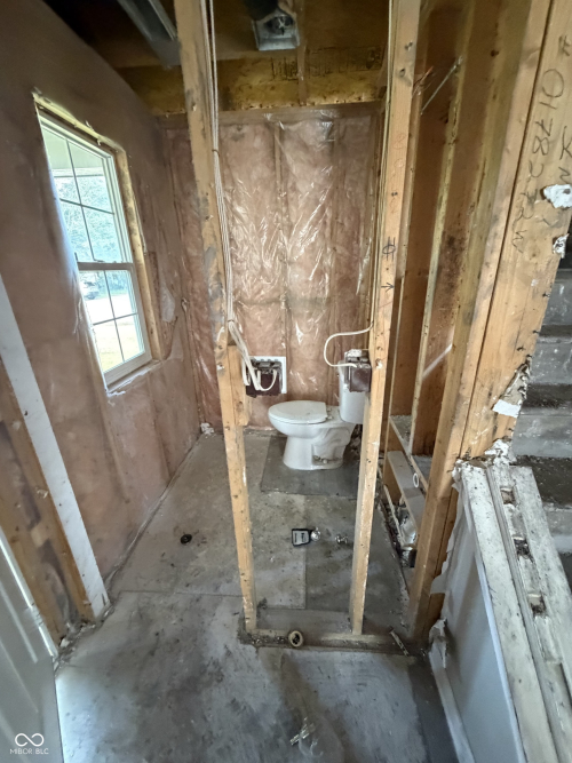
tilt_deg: -13.5
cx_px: 286
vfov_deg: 102.1
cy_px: 382
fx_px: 309
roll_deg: -1.8
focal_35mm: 14
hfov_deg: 85.7
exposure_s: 1/60
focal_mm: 2.22
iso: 1250
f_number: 2.2
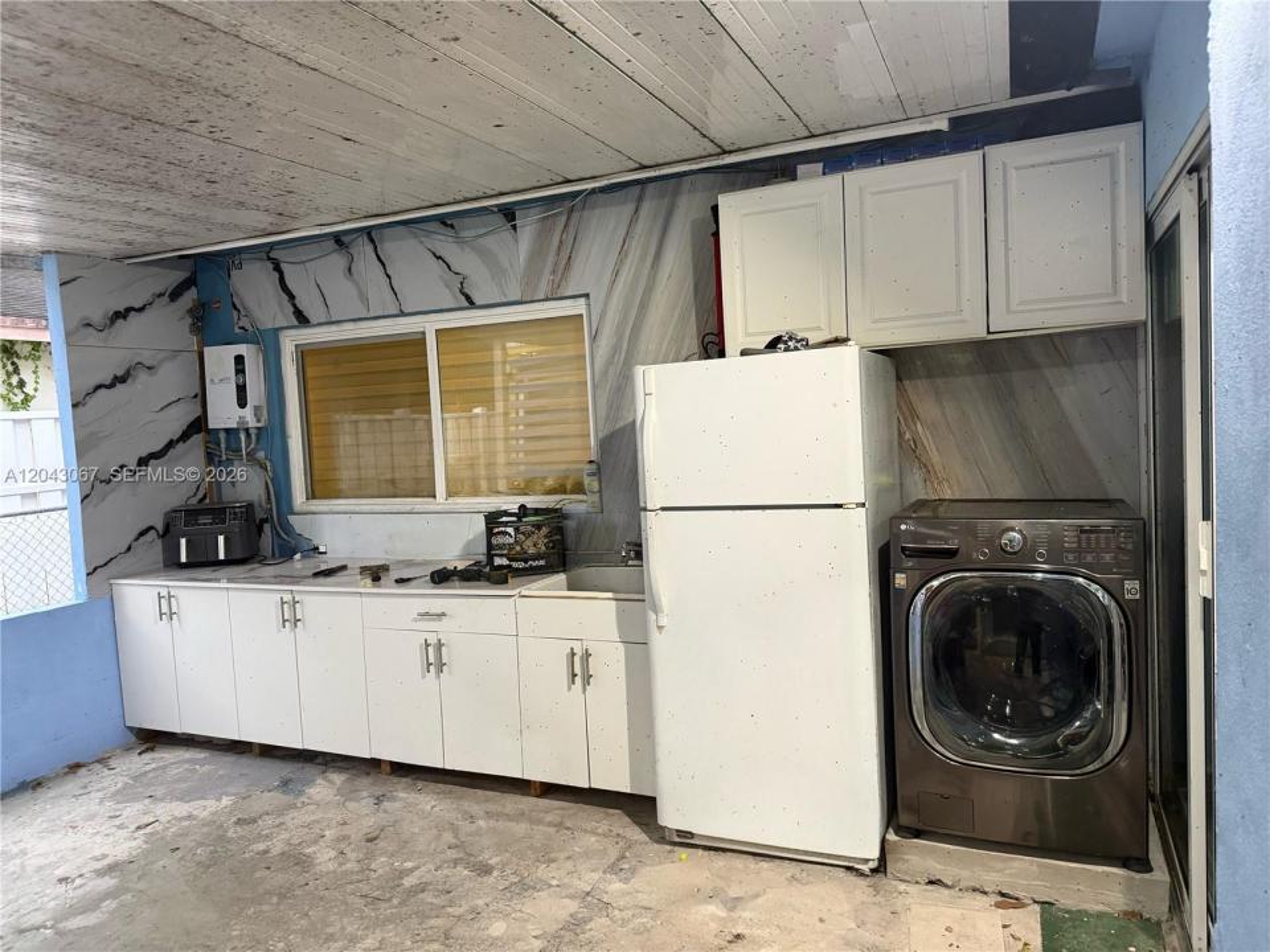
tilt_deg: -1.7
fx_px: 881
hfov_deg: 71.6
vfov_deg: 56.8
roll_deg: +3.8
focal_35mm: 24
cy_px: 476
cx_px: 635
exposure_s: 1/60
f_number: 1.78
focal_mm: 6.76
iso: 400
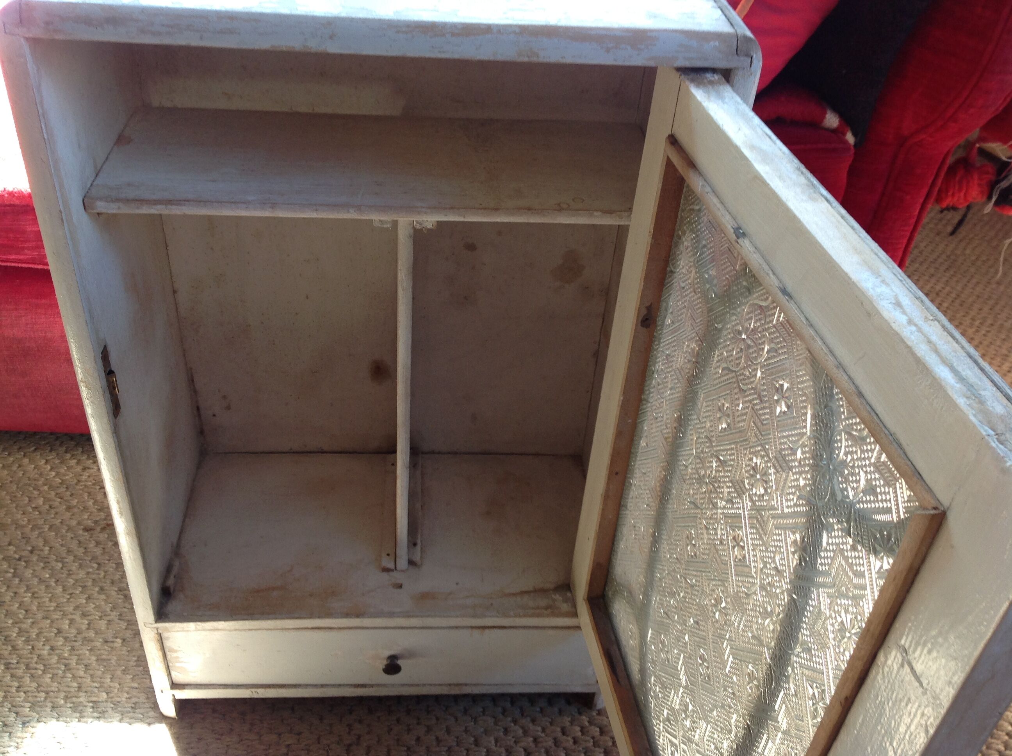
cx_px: 506
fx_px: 1022
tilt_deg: -37.8
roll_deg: -4.8
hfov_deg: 52.7
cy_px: 378
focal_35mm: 35
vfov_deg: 40.6
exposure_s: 1/40
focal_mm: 4.28
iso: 50
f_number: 2.4
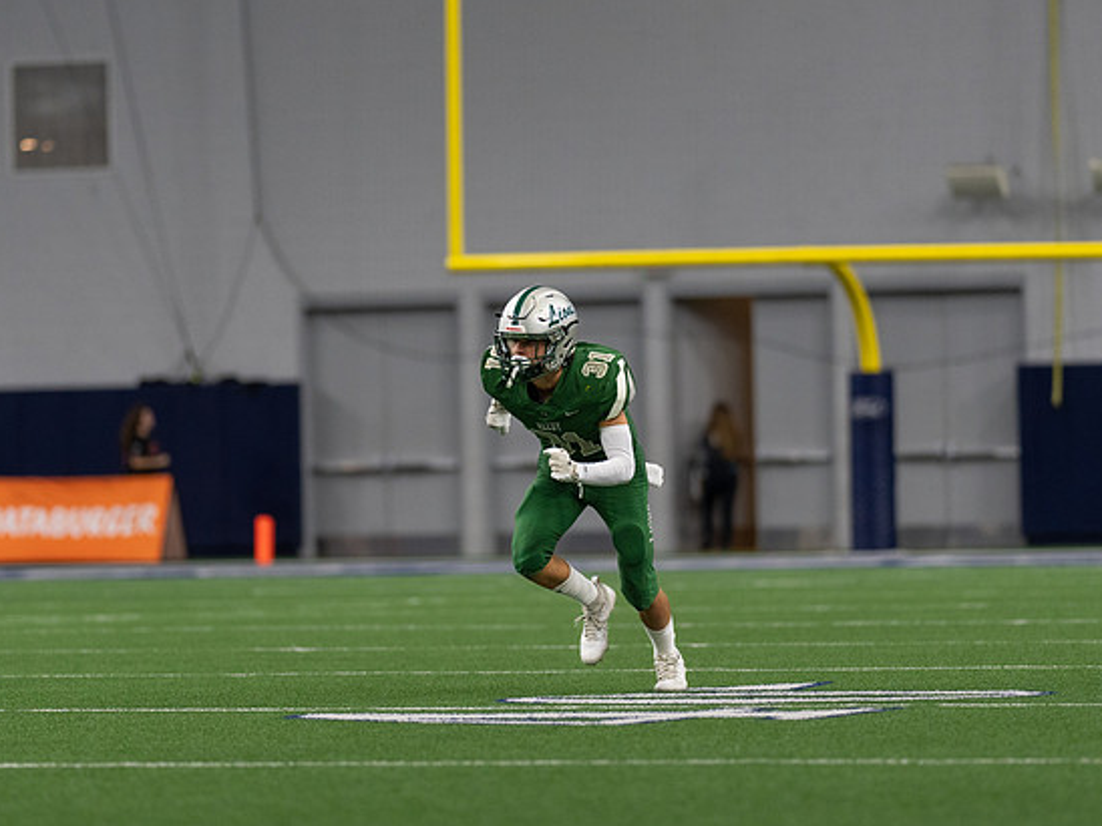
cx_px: 499
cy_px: 404
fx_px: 7927
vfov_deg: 6.0
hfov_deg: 8.0
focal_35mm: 249
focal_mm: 135
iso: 1000
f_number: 1.8
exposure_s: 1/1250
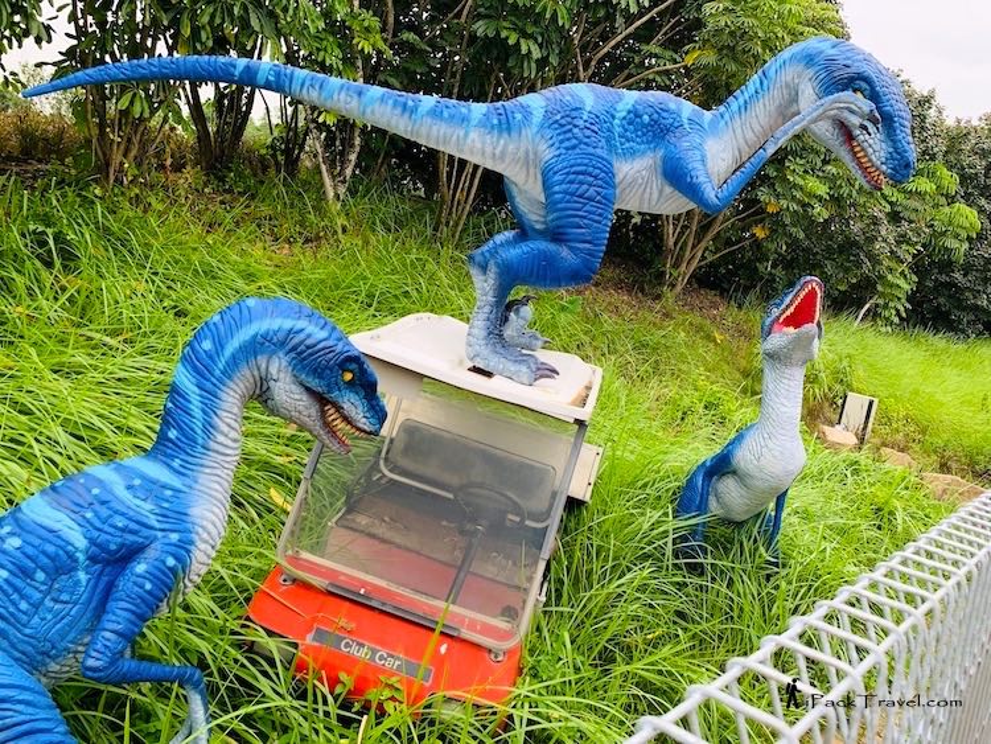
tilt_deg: -7.0
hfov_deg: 67.3
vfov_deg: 53.1
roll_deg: -8.0
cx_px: 496
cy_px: 372
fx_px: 745
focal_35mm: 26
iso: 25
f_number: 1.8
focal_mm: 4.25
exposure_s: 1/580
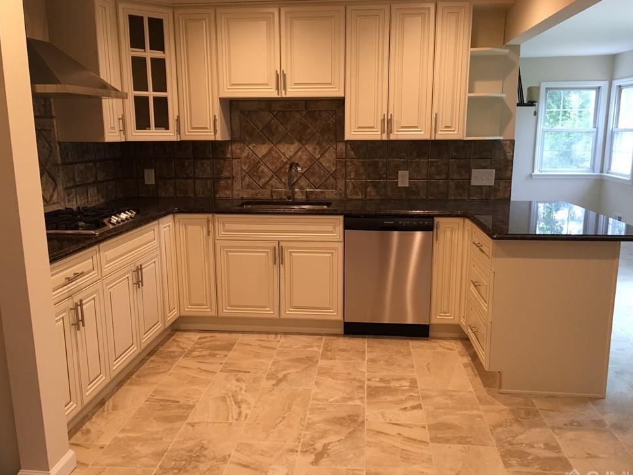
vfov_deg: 45.4
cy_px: 247
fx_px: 567
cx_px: 315
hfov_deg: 58.4
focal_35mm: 31
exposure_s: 1/30
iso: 100
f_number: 2.2
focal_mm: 4.15
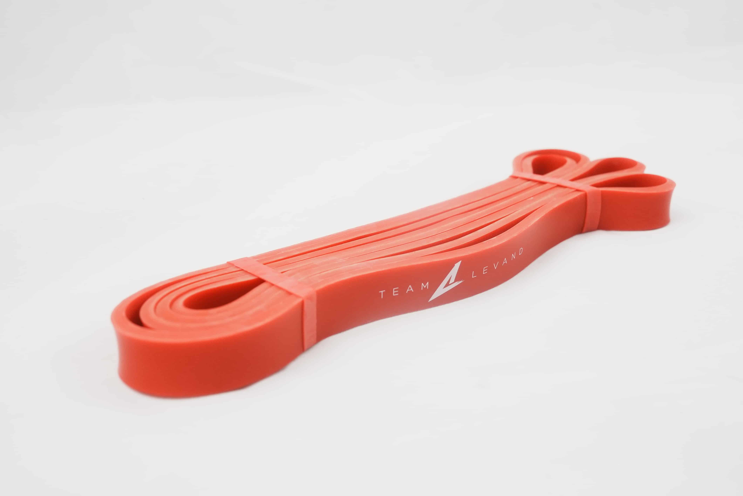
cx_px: 372
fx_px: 805
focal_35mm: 39
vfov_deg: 34.3
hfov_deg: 49.5
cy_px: 248
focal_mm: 39
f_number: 8
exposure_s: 1/320
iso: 2500
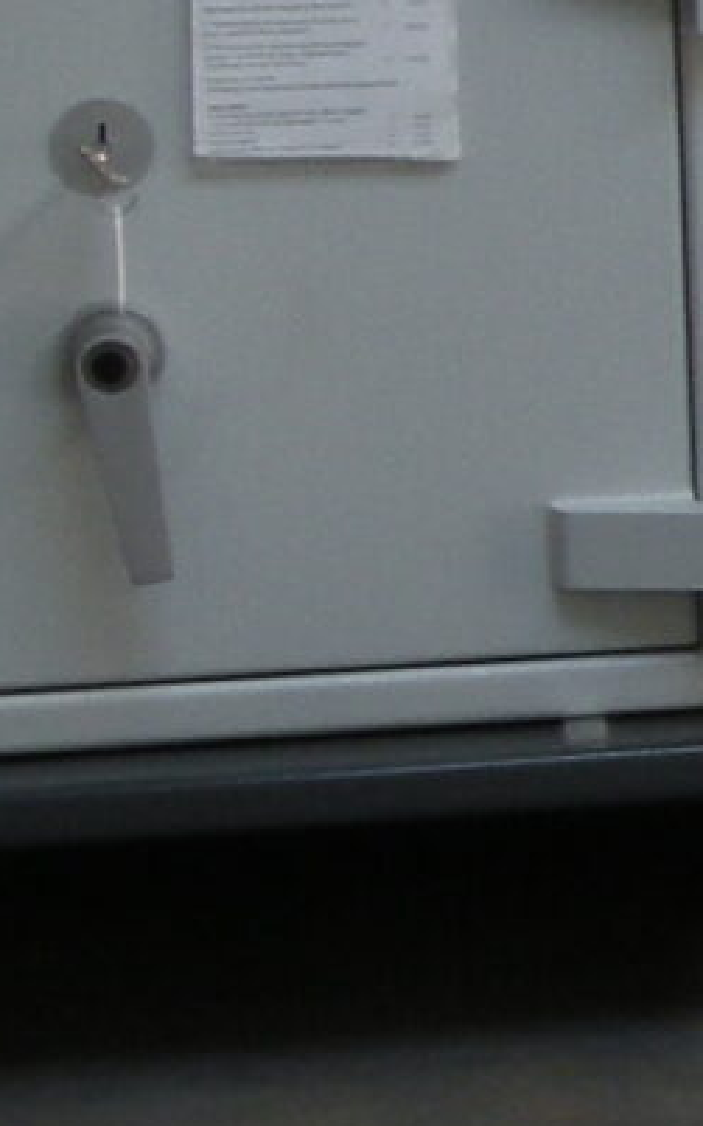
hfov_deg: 5.1
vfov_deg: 9.3
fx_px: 6841
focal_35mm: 223
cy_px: 0
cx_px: 3039
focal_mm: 5.8
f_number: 3.2
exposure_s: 1/59.7
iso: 81
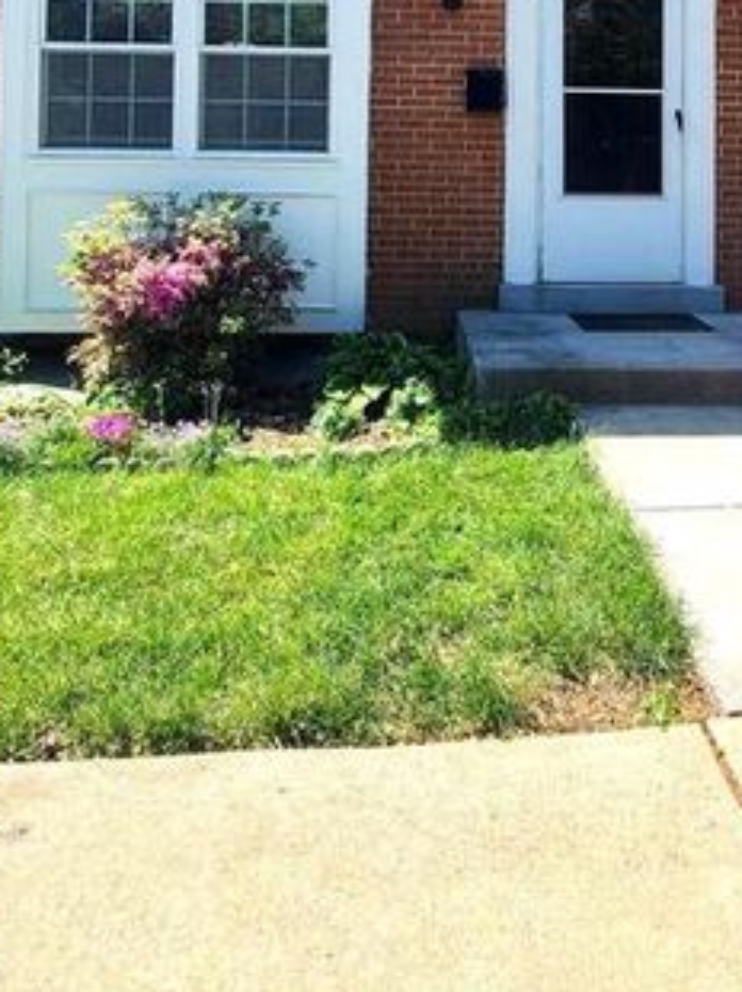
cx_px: 445
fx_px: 801
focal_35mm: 28
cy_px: 123
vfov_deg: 56.0
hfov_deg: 49.4
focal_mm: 2.2
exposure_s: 1/825
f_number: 2.2
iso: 50
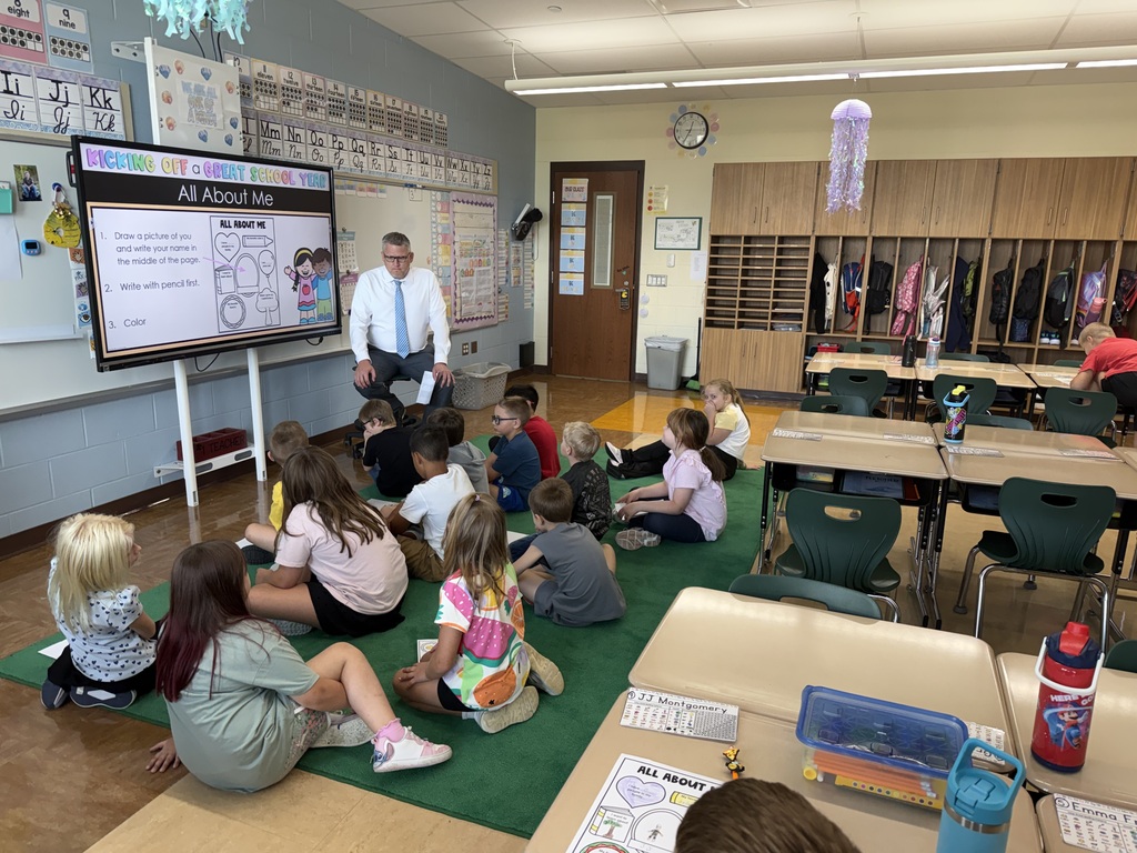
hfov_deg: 71.6
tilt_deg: -12.6
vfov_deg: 56.8
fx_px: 788
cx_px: 568
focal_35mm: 24
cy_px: 426
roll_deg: -1.3
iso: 200
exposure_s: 1/120
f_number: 1.78
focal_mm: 6.76
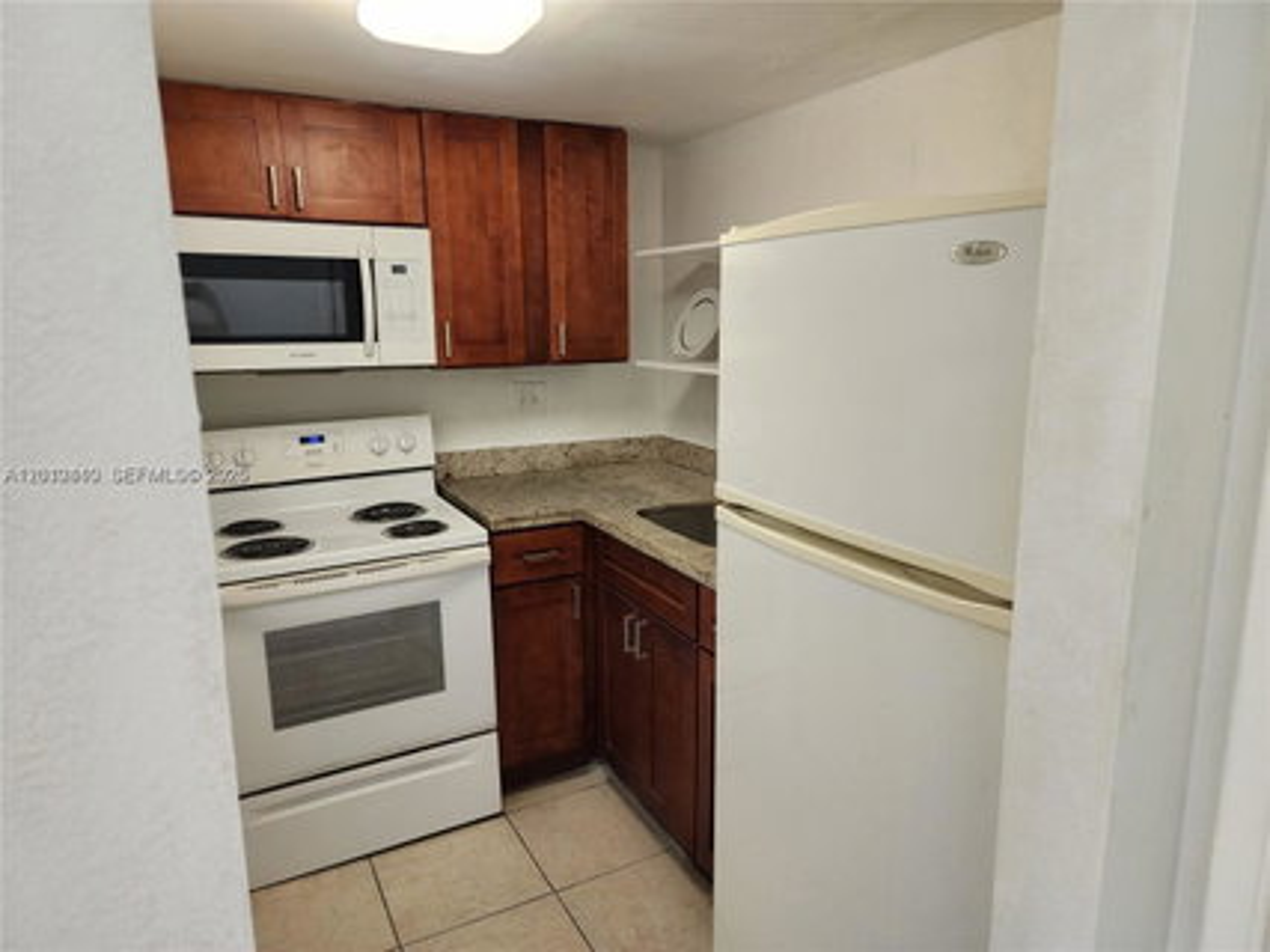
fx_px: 844
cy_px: 476
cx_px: 635
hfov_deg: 73.9
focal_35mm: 23
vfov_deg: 58.9
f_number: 1.8
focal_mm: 6.4
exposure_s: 1/120
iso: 250
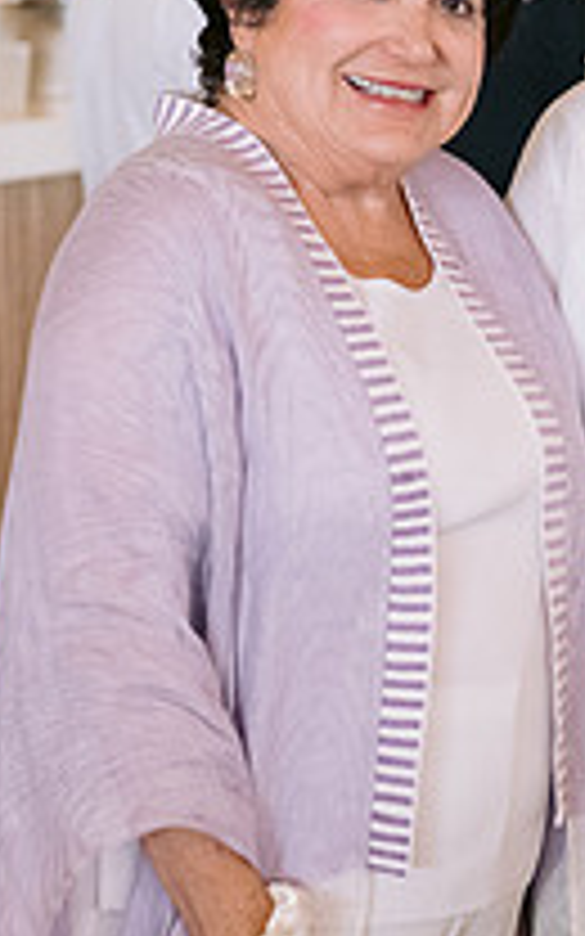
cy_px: 191
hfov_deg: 9.1
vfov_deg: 14.6
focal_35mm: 142
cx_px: 774
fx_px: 3622
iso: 2000
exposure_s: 1/160
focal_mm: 50
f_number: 2.8
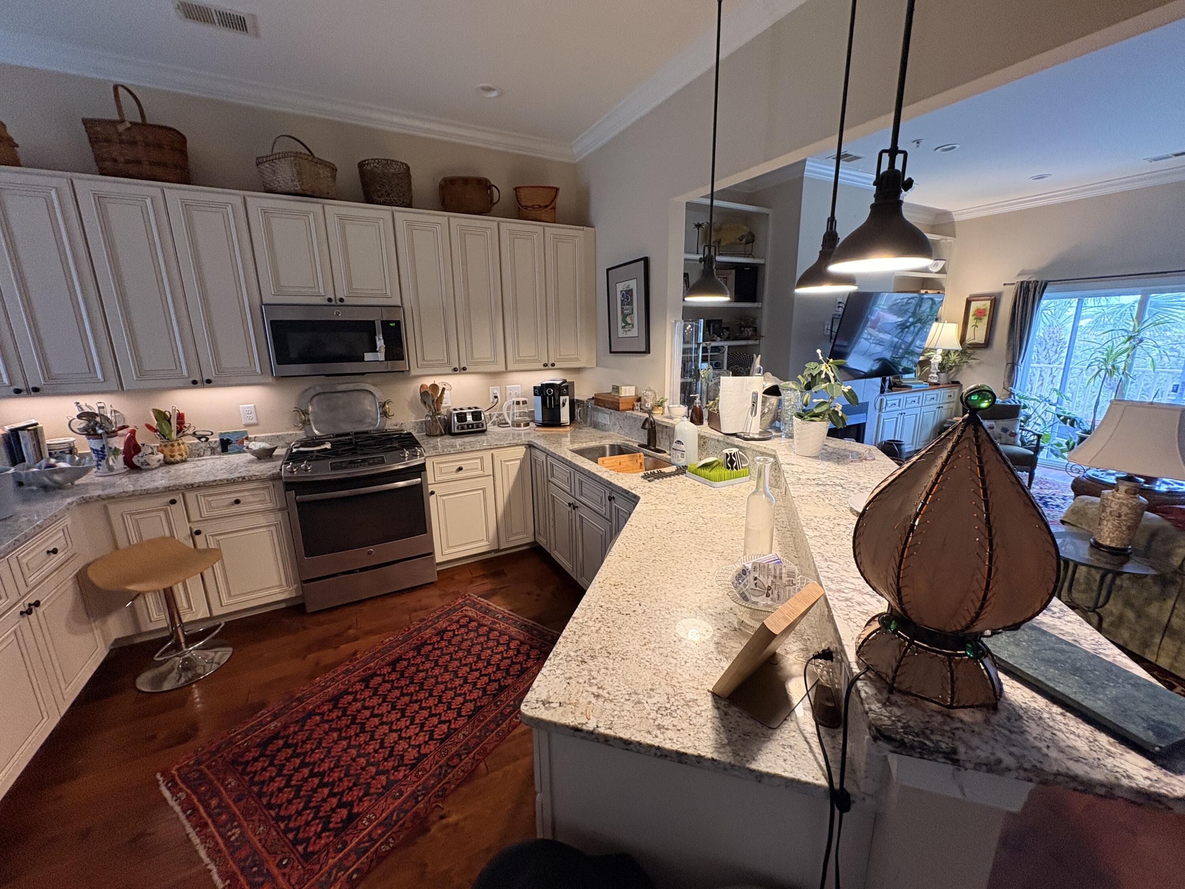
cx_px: 592
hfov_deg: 102.1
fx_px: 479
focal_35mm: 14
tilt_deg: -10.8
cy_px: 444
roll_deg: +1.5
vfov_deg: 85.7
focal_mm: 2.22
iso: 200
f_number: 2.2
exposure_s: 1/60
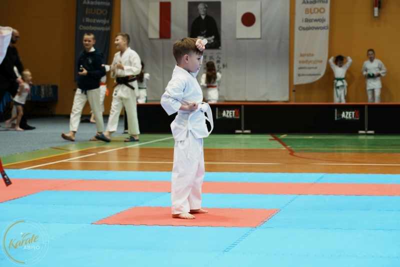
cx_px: 200
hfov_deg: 19.5
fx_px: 1166
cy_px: 134
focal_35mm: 105
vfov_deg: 13.0
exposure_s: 1/40
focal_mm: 105
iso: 640
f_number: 5.6
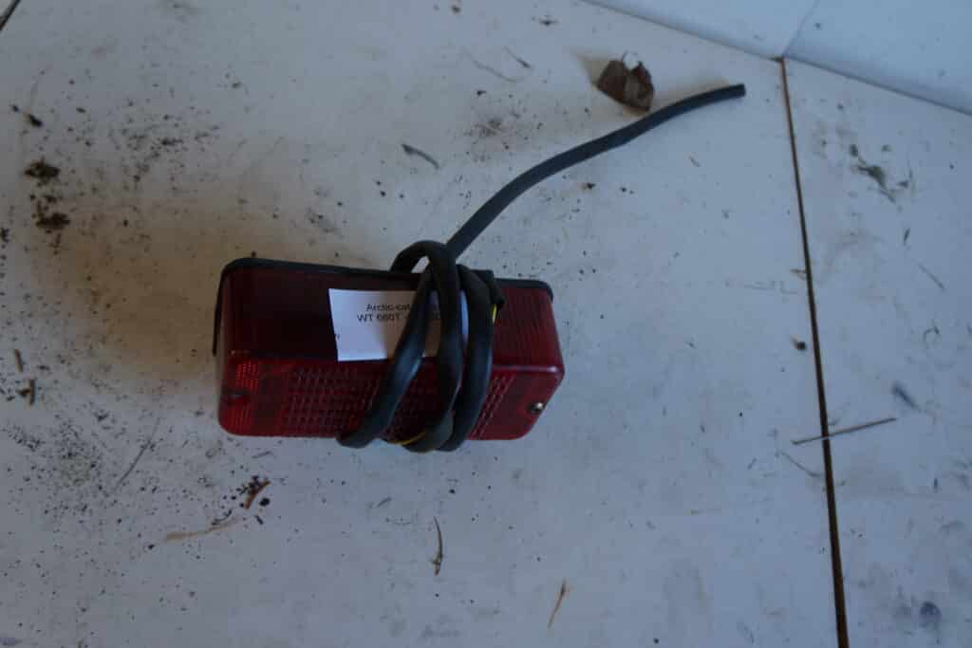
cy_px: 324
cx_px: 486
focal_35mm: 28
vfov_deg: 45.7
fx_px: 770
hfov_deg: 64.5
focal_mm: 19
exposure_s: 1/60
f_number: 4
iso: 250
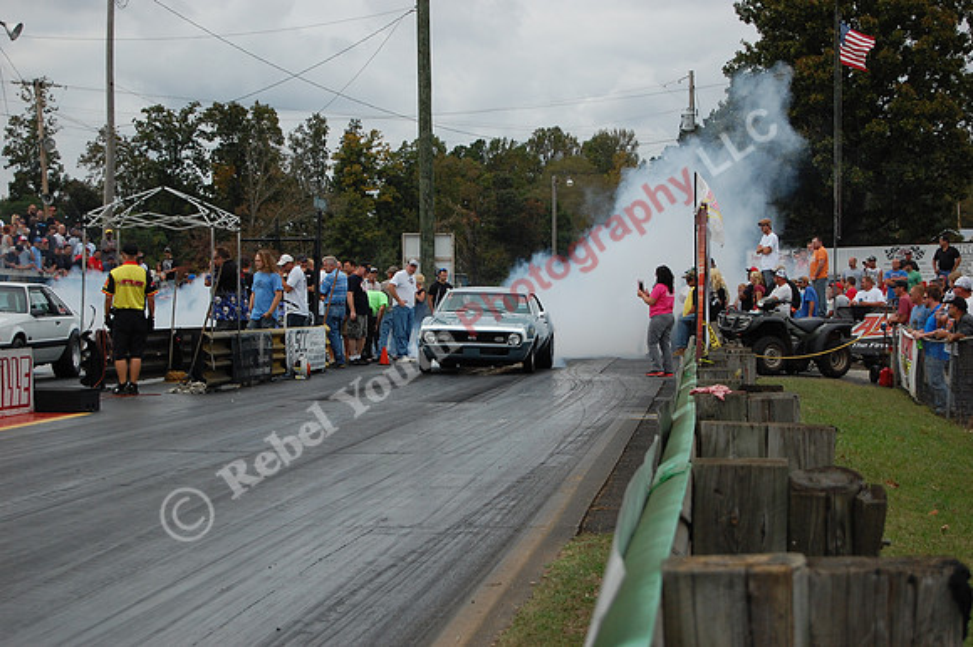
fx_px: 2228
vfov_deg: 16.5
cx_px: 486
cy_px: 324
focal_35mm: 82
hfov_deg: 24.6
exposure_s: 1/1000
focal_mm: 55
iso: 360
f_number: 5.6
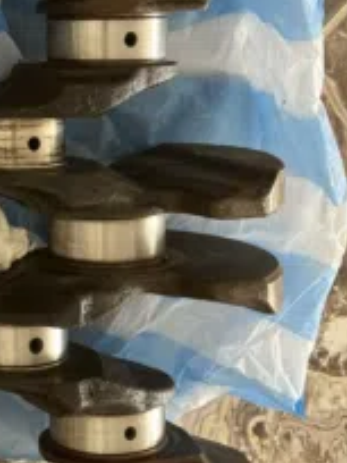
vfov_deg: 20.8
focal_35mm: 94
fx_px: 1256
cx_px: 43
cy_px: 177
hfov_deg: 15.6
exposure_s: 1/33
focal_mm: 6.86
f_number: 1.78
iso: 200
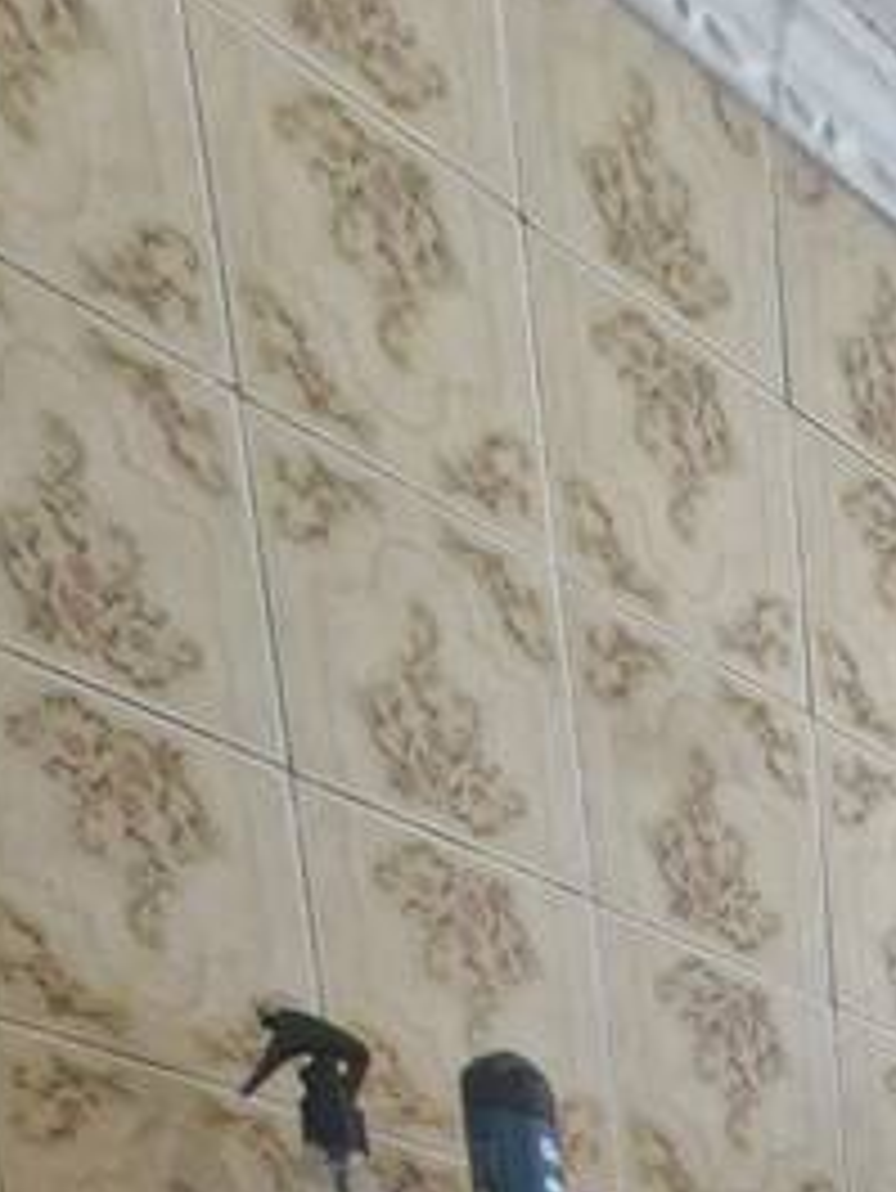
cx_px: 1648
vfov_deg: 19.2
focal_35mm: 53
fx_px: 1828
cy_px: 2406
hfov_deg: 19.7
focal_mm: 1.74
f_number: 2.2
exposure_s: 1/60
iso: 320
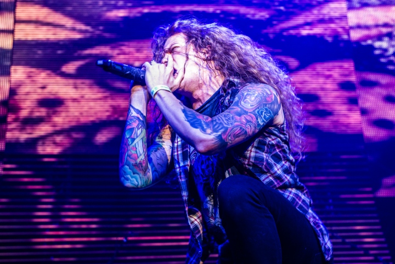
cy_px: 132
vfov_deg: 23.4
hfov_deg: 34.5
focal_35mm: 58
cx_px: 198
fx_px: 637
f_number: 4.5
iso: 2500
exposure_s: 1/200
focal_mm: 58
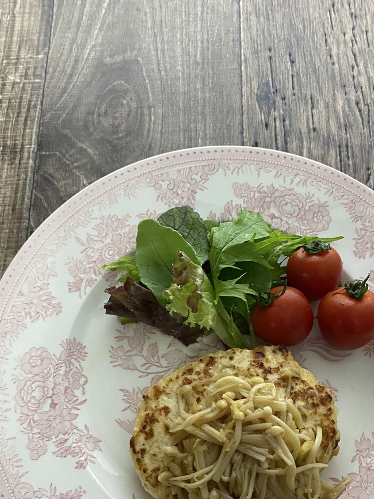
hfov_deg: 39.6
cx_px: 211
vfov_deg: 50.2
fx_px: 519
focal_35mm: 36
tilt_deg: -71.6
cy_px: 344
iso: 640
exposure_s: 1/37
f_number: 1.8
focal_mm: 4.25
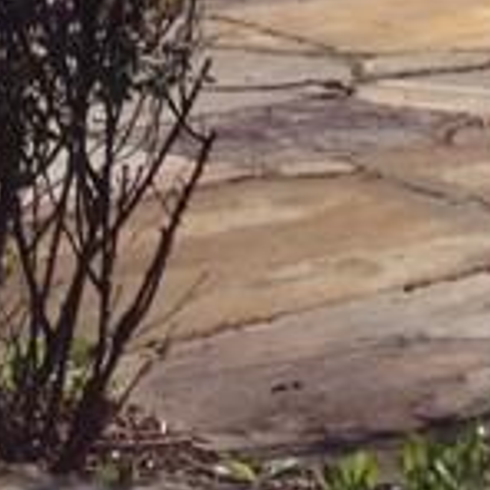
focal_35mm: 214
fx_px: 3427
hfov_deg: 7.9
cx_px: 854
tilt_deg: -7.9
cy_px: -298
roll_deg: -0.1
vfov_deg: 8.0
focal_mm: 4.28
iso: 50
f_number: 2.4
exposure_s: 1/1972
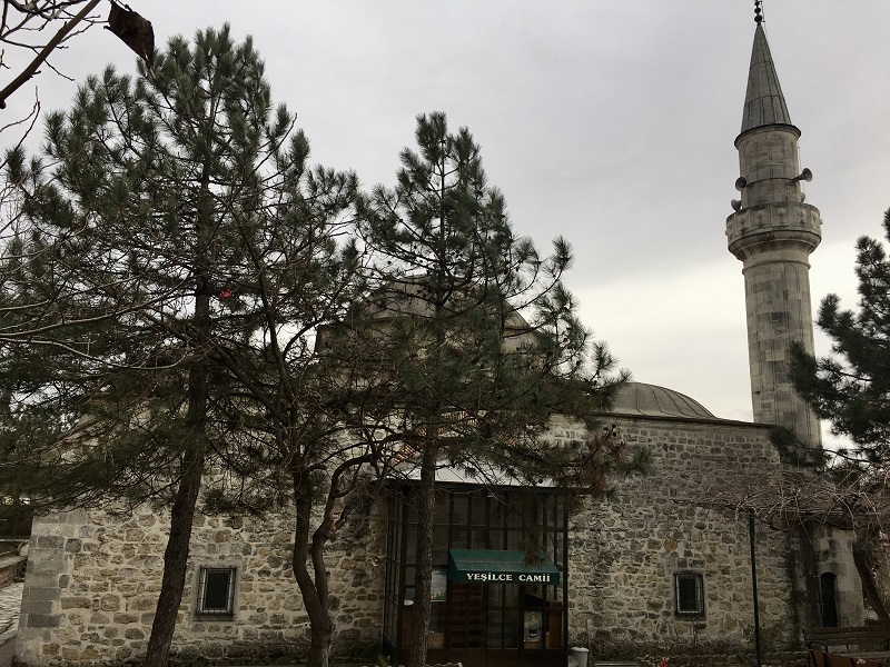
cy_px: 334
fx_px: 746
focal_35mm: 29
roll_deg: -2.0
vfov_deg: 48.2
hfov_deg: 61.7
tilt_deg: +15.8
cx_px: 445
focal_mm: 4.15
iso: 25
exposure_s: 1/1183
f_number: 2.2
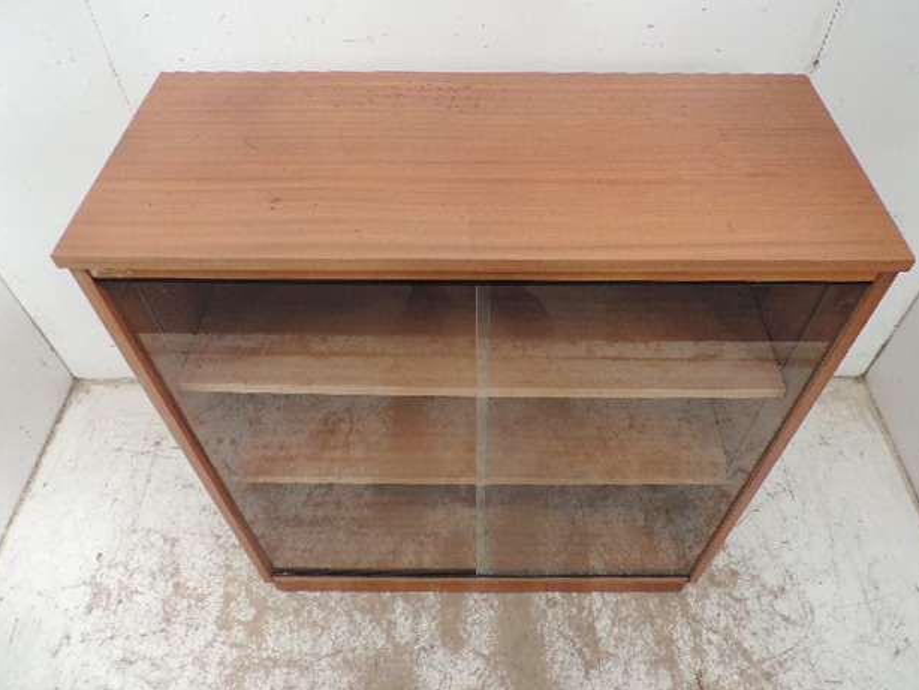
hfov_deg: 69.4
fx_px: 664
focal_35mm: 25
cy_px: 335
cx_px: 474
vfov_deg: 54.9
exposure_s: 1/30
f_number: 3
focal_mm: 4.3
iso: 400
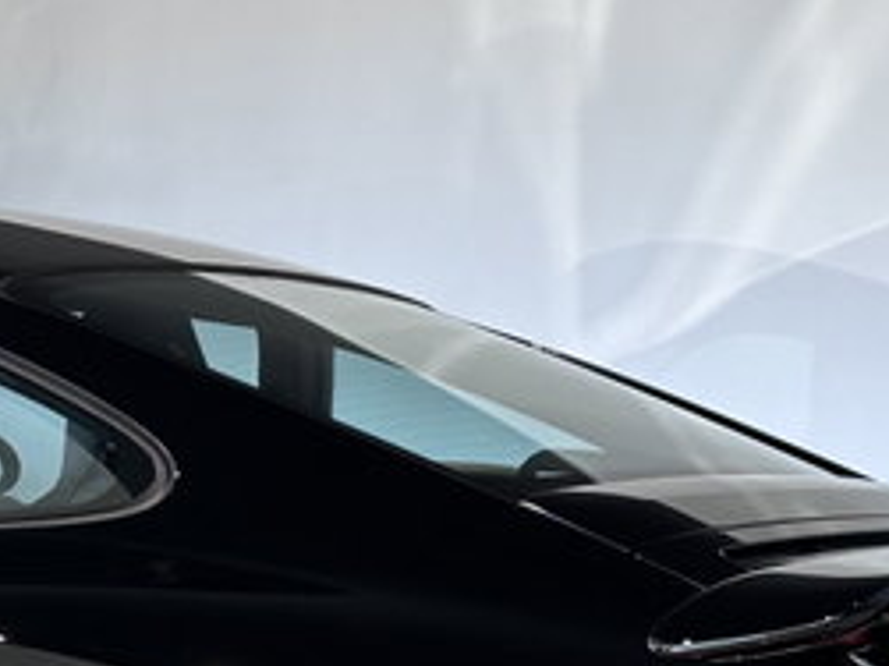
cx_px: 220
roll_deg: -1.8
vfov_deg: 10.0
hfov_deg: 13.4
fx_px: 3773
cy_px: 645
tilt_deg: -4.1
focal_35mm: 147
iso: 50
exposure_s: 1/138
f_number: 1.78
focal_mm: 6.86
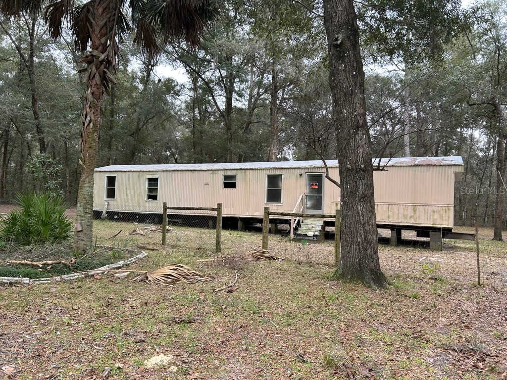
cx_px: 254
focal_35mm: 26
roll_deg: -1.4
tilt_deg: +1.8
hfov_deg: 67.3
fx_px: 381
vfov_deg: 53.1
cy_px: 190
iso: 40
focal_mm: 5.7
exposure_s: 1/180
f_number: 1.5
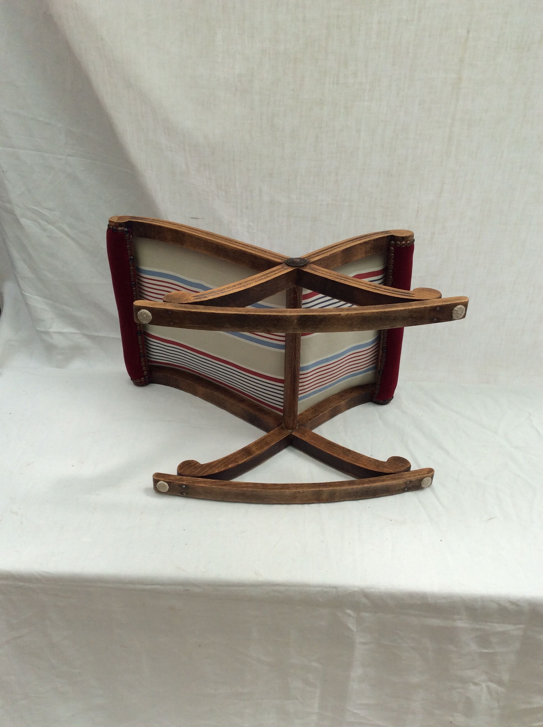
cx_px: 272
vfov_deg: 56.9
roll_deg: -0.5
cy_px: 364
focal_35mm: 32
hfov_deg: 44.1
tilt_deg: -32.0
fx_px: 671
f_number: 2.4
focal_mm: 3.3
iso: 32
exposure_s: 1/250
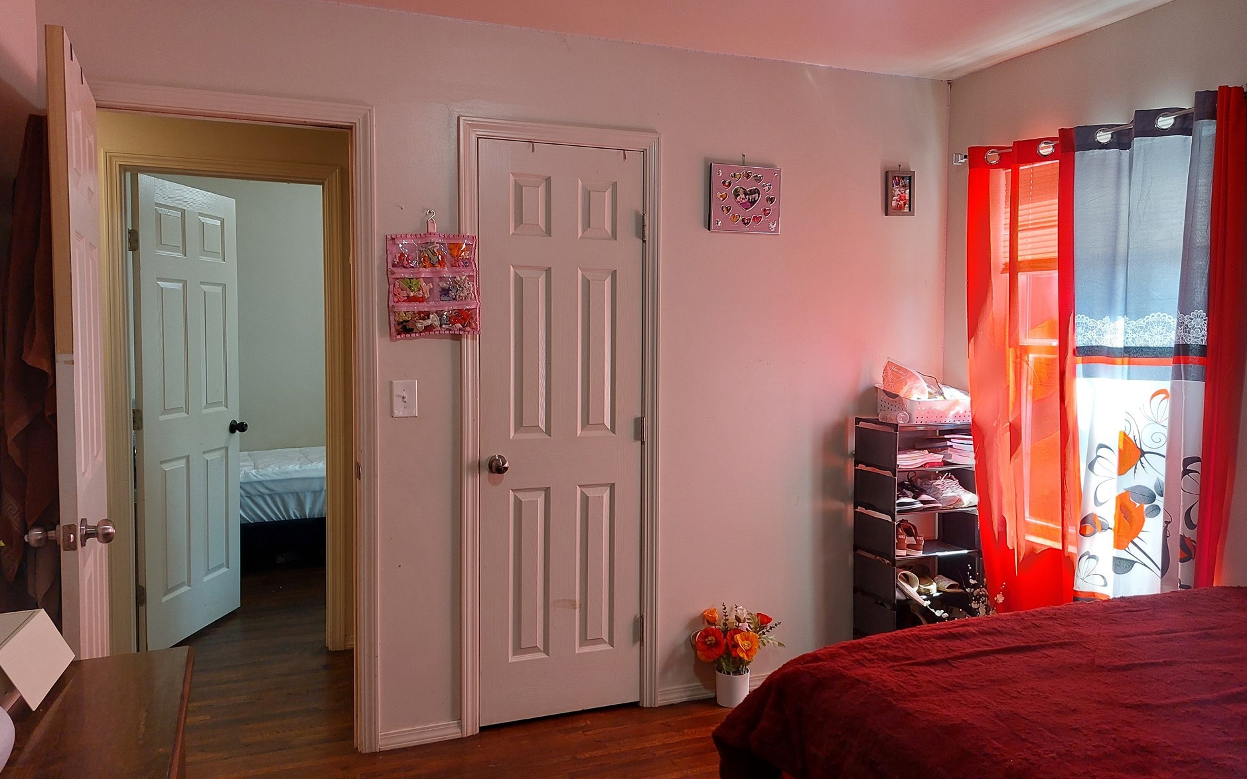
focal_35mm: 26
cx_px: 631
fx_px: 884
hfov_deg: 70.4
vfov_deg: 47.6
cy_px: 381
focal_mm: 5.23
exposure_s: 1/60
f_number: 1.8
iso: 125
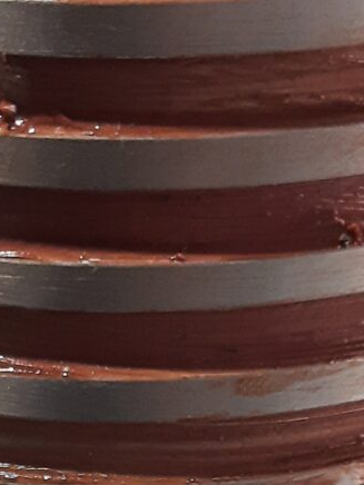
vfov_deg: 15.7
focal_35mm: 122
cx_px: 115
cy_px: 552
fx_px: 1710
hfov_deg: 12.1
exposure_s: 1/50
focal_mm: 3.92
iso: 250
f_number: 1.7
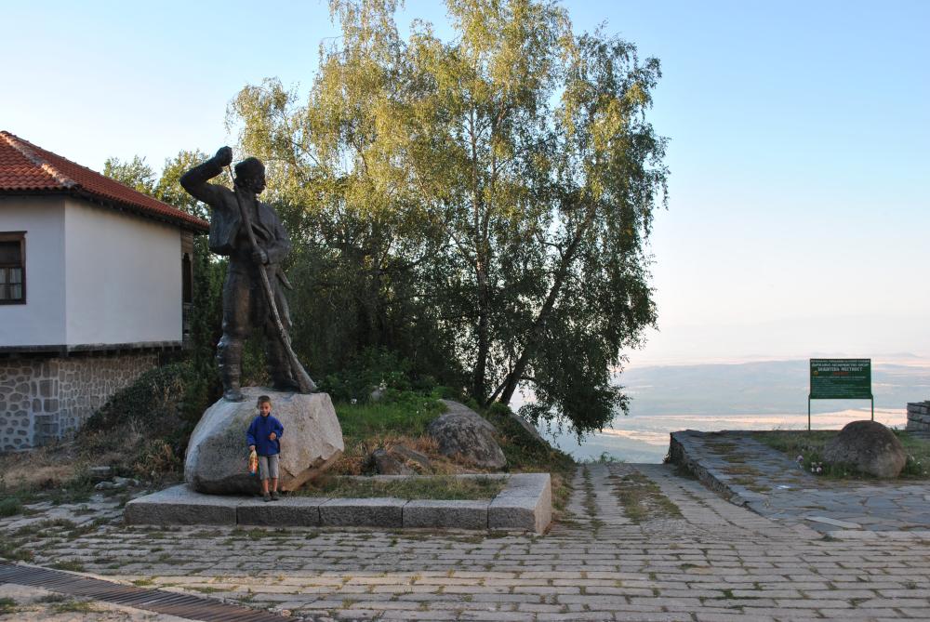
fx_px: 931
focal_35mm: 36
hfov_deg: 53.1
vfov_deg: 37.0
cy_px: 311
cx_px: 465
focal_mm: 24
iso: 100
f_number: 5.6
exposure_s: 1/125
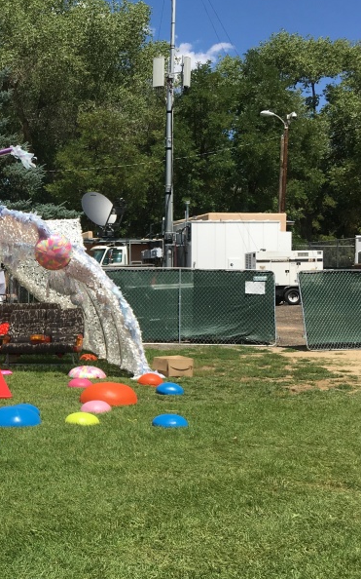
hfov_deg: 23.0
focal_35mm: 53
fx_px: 835
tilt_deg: -0.9
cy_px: 328
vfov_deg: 38.1
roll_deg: +0.0
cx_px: -34
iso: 25
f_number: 2.2
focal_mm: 4.15
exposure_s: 1/2024
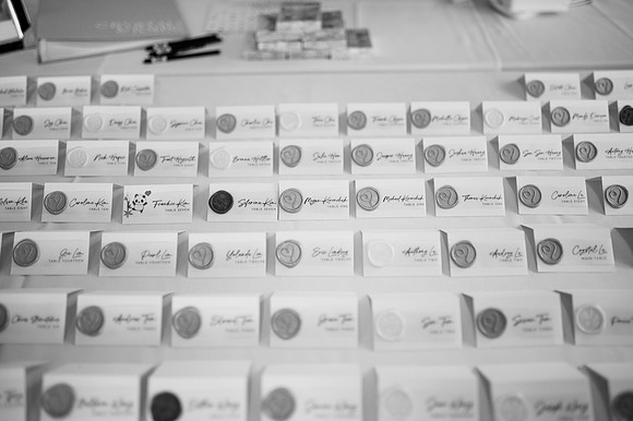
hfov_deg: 54.5
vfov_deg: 37.8
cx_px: 316
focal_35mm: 35
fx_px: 615
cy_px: 210
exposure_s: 1/320
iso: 100
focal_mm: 35
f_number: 1.4
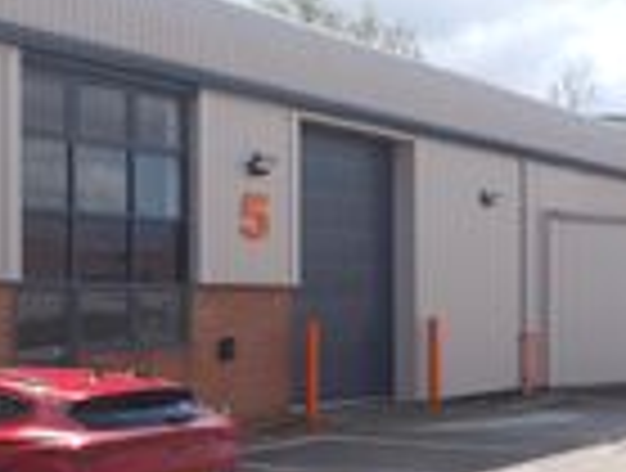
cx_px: 847
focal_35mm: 66
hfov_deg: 24.8
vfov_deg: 22.3
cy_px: 297
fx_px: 1197
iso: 64
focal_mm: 5.4
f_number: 1.8
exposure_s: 1/2000
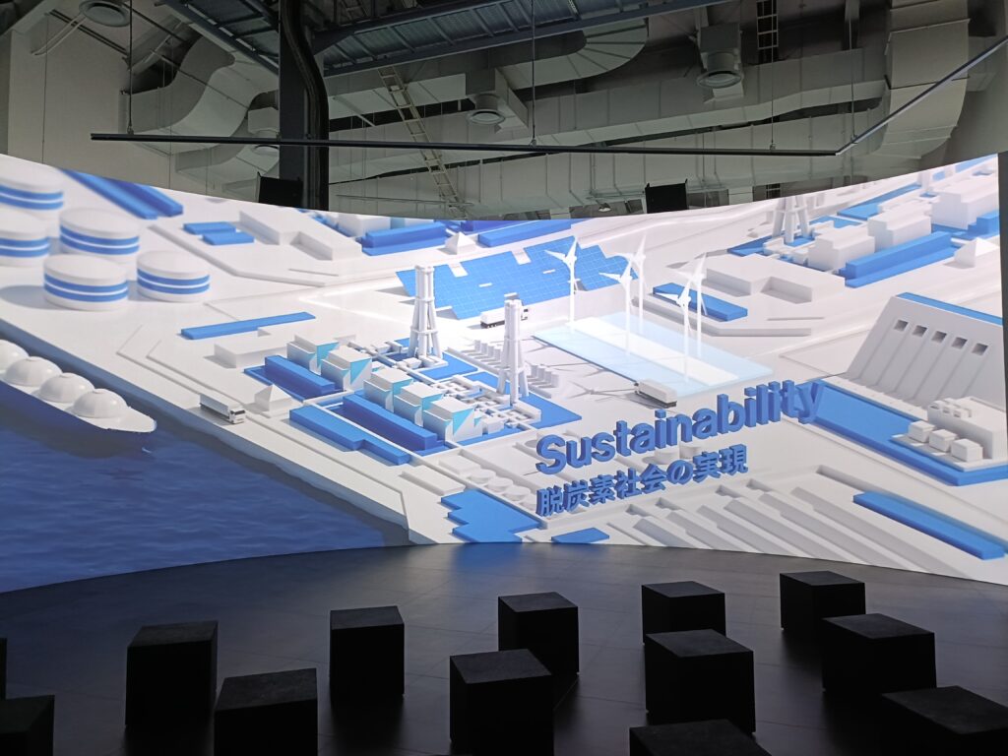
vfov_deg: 54.9
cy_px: 378
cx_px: 504
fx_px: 728
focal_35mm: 25
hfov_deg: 69.4
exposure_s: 1/24
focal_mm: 4.7
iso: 1600
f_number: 1.7
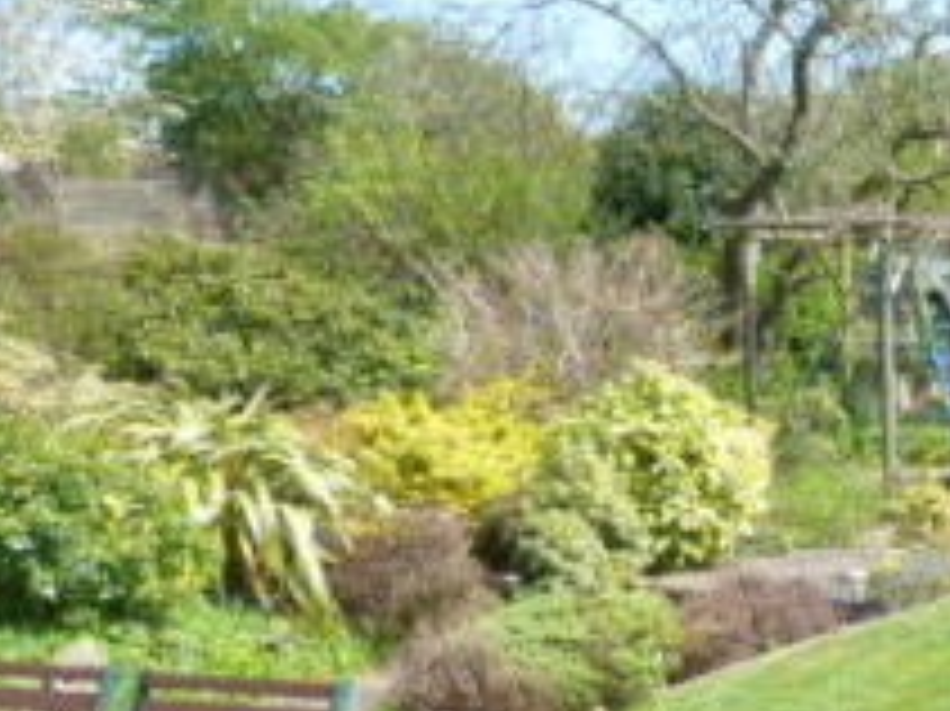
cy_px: 574
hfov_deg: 24.2
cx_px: 1276
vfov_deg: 21.0
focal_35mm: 69
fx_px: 1893
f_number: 2.8
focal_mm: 4.5
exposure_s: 1/640
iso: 100
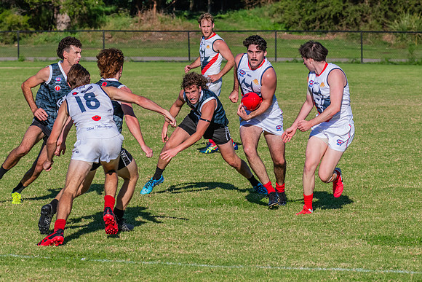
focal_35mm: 289
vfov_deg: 4.8
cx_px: 251
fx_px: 3391
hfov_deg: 7.1
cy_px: 148
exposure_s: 1/1600
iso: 800
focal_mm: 240
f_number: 11
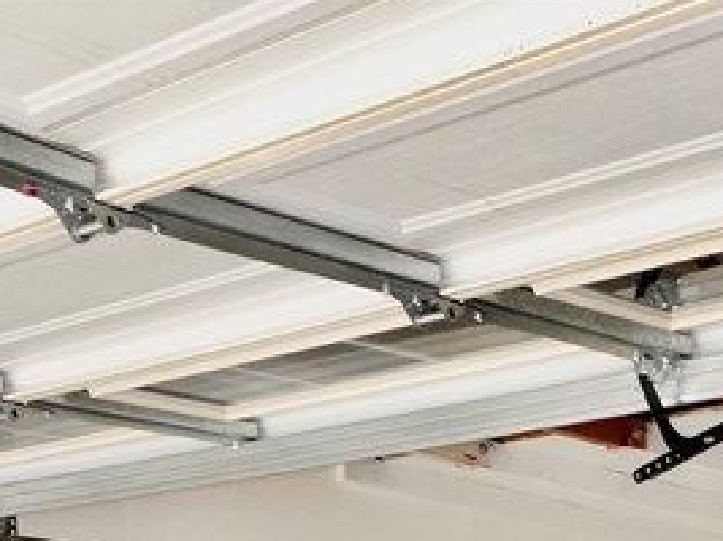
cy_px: 1025
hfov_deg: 20.2
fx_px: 1921
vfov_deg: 14.0
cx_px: 820
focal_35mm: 92
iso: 80
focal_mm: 4.3
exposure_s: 1/100
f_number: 3.3
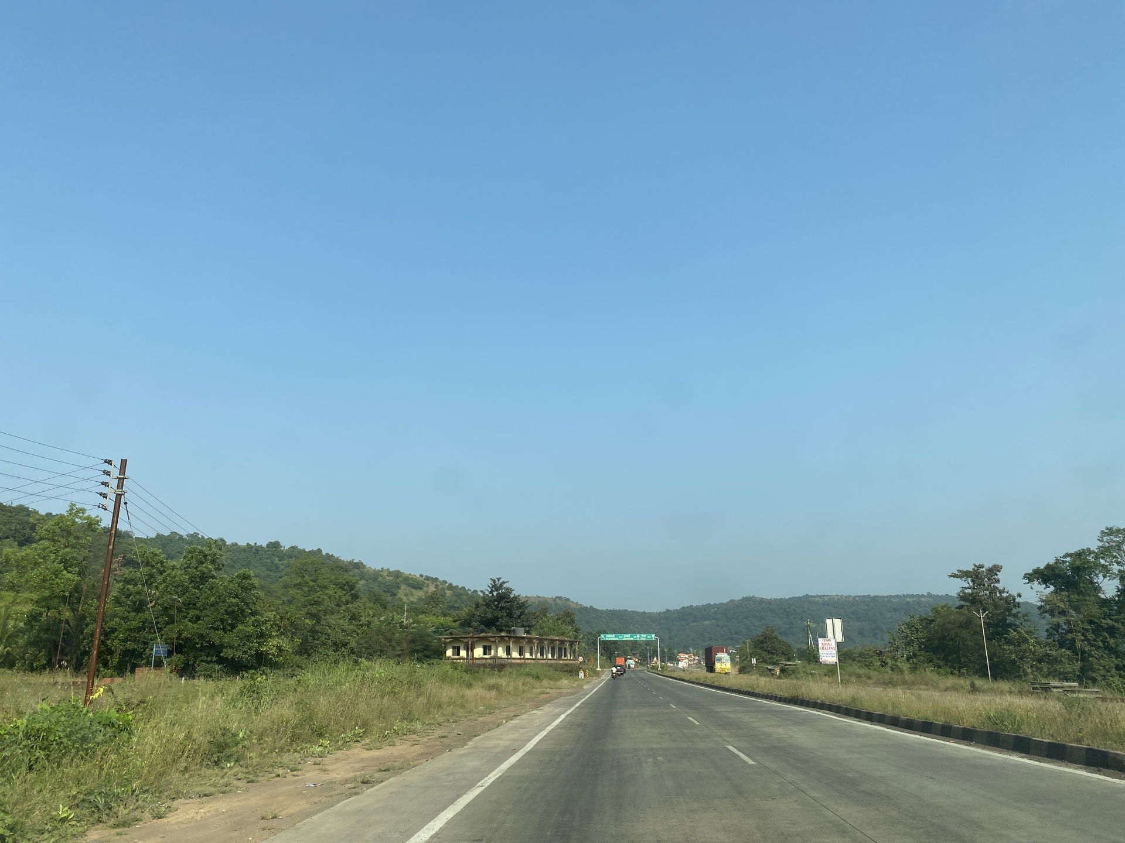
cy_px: 422
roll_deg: -1.5
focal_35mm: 26
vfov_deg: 53.1
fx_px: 845
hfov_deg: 67.3
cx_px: 562
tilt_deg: +17.8
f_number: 1.8
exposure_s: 1/2358
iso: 32
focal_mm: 4.25
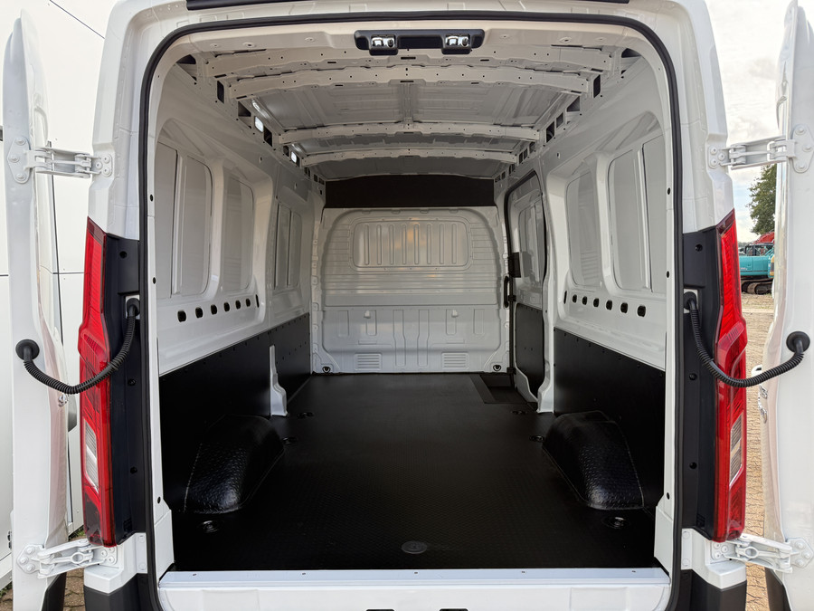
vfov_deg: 56.8
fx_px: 564
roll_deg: +0.2
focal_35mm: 24
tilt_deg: -4.2
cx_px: 407
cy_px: 306
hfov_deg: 71.6
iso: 100
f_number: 1.78
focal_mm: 6.76
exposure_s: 1/943
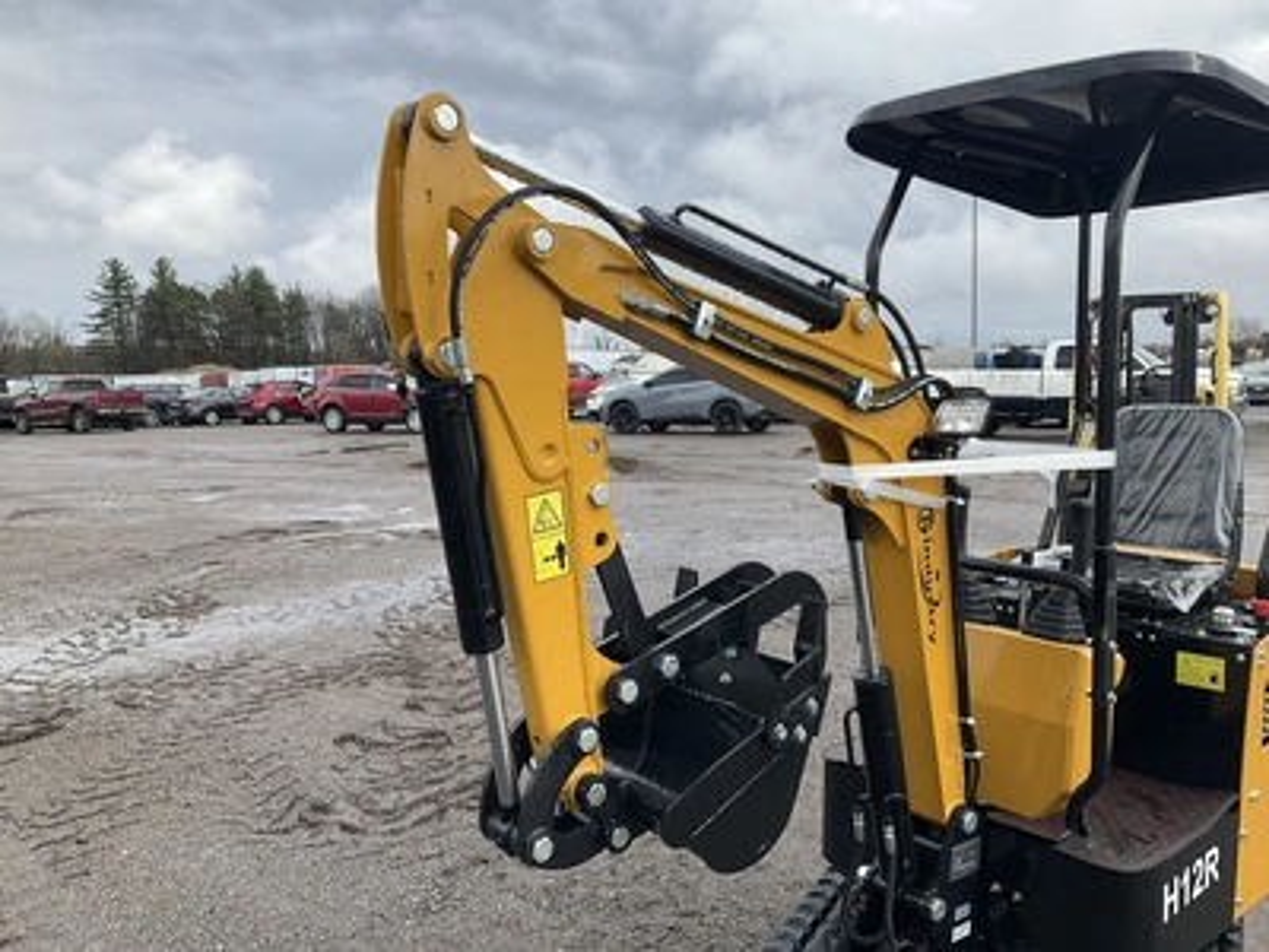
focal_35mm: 29
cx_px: 634
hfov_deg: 61.7
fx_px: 1063
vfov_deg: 48.2
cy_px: 476
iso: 25
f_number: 1.8
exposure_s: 1/962
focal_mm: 3
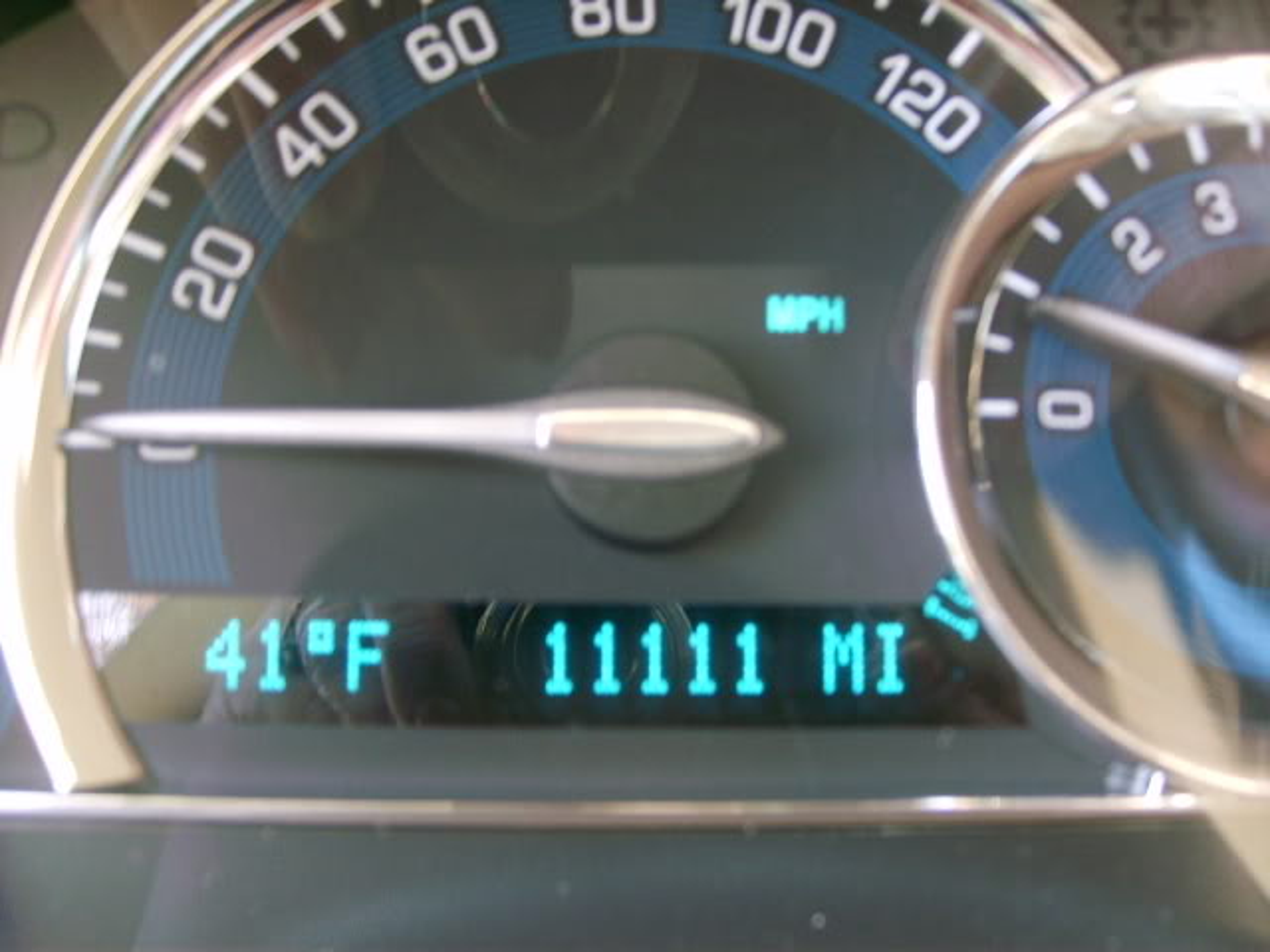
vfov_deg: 40.7
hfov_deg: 52.6
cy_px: 476
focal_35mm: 35
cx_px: 635
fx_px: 1284
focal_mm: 5.8
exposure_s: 1/20
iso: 139
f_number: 2.8
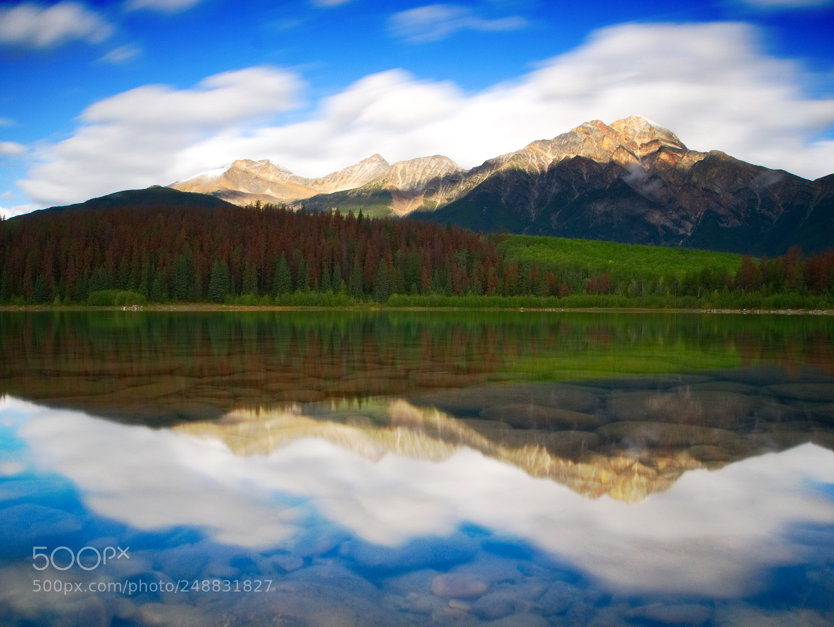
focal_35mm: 29
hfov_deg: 61.6
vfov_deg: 48.3
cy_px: 314
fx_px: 699
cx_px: 417
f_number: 20
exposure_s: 20
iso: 200
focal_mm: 14
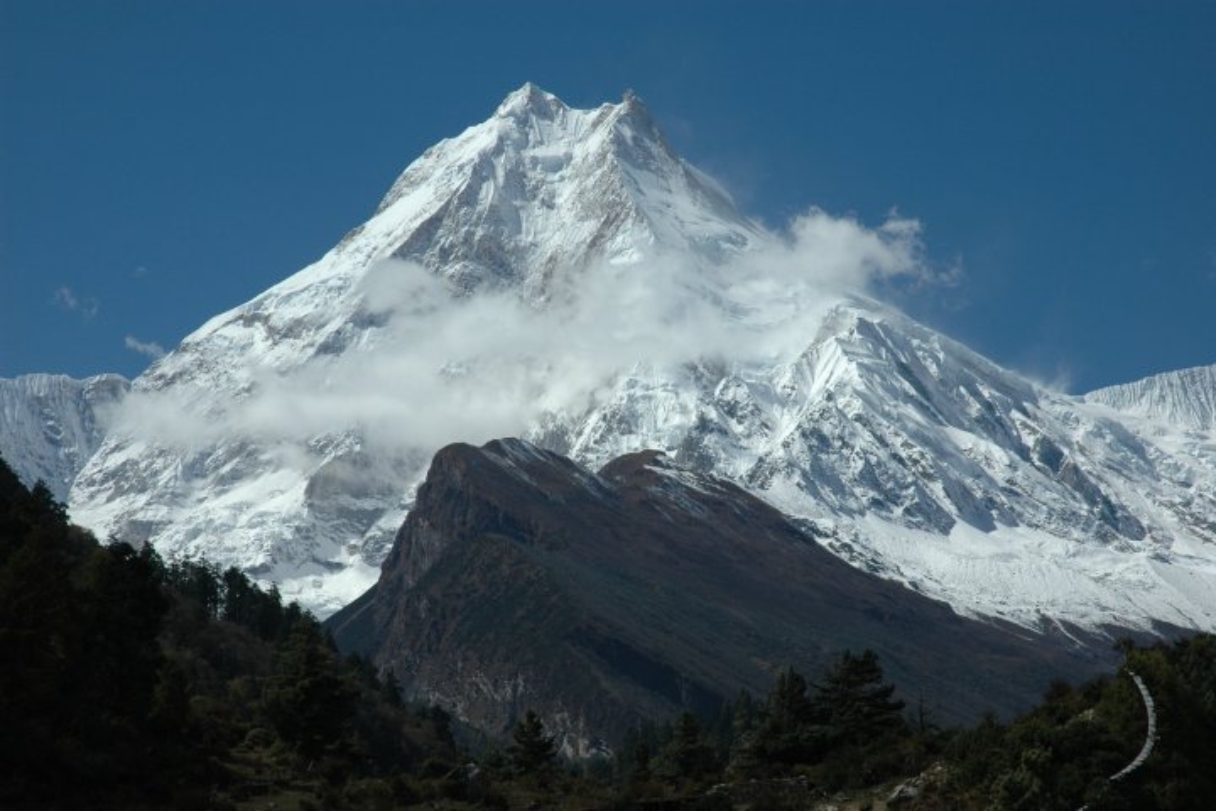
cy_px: 406
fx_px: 3141
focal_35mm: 93
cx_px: 608
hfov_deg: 21.9
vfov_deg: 14.7
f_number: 13
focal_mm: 62
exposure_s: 1/500
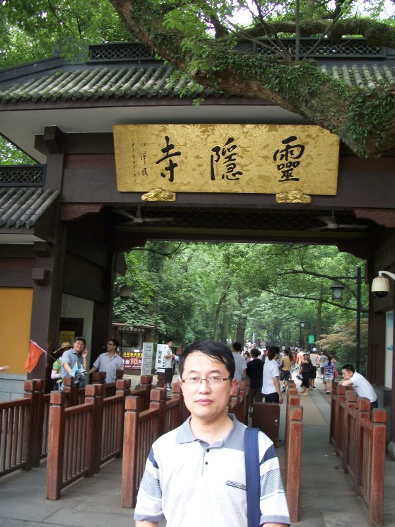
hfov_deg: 40.7
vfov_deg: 52.6
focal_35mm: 35
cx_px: 198
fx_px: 533
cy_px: 264
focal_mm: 6.3
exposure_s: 1/60
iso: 145
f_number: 3.1
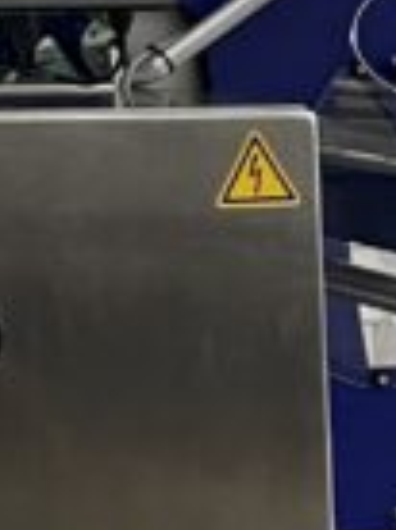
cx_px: -631
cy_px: -349
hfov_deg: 7.1
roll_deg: +0.8
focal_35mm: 193
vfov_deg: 9.8
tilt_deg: +4.7
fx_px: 2953
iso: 250
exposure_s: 1/50
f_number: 1.6
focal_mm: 4.2
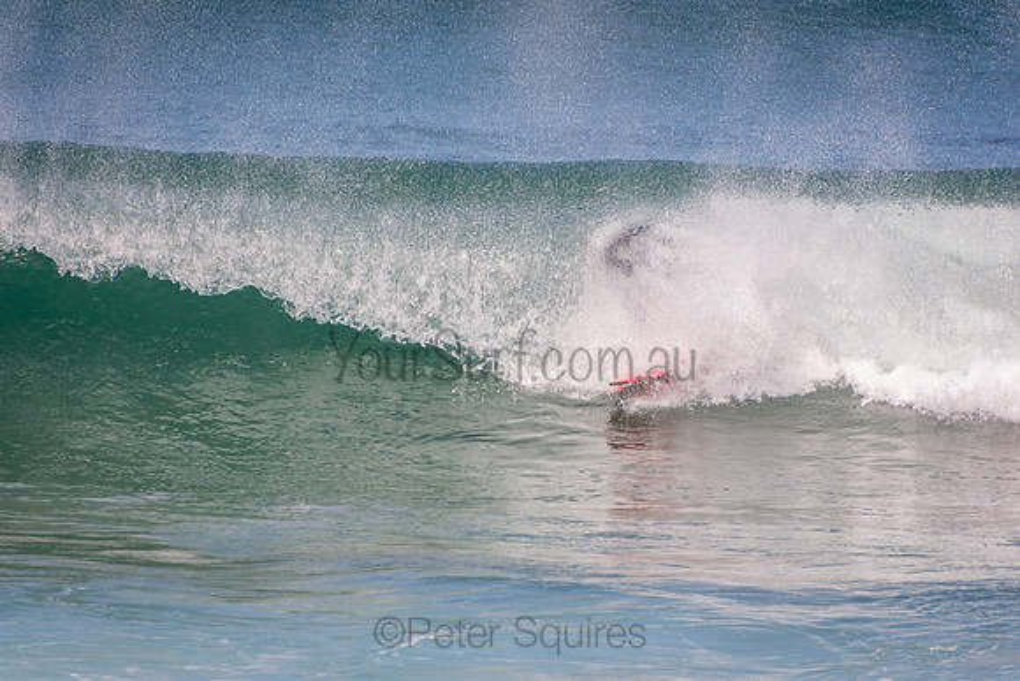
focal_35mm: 600
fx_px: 17003
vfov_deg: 2.3
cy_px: 340
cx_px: 510
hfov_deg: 3.4
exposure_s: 1/1250
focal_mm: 400
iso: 220
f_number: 5.6
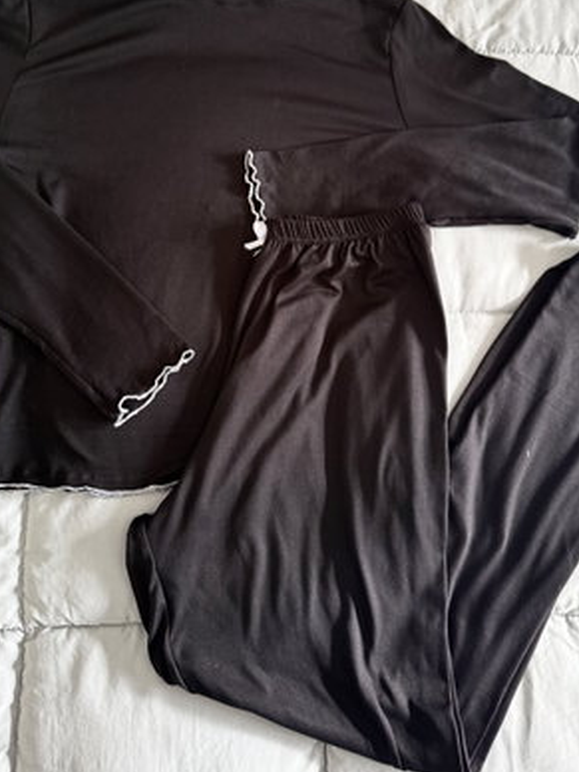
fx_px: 736
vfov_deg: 54.6
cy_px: 284
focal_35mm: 33
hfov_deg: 42.9
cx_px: 312
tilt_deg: -81.4
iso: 250
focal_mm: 6.76
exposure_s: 1/60
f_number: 1.78
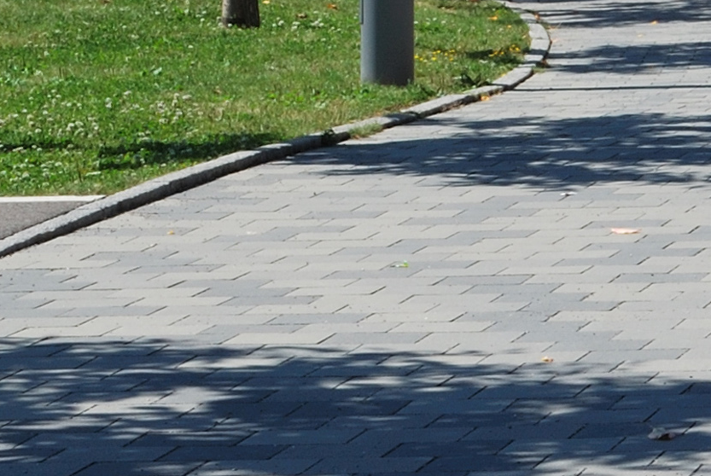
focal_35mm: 237
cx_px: 1530
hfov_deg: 8.2
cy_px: -356
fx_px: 4687
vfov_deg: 5.7
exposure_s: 1/125
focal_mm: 34
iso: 100
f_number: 11
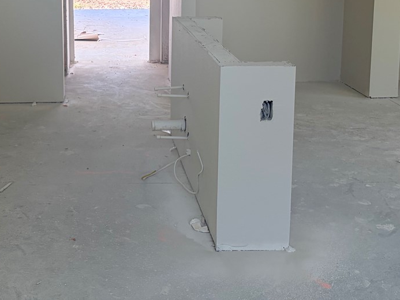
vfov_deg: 24.0
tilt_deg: -8.4
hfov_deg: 31.8
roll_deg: +0.9
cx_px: 121
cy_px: 53
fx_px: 693
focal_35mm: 60
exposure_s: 1/208
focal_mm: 5.96
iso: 100
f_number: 1.6
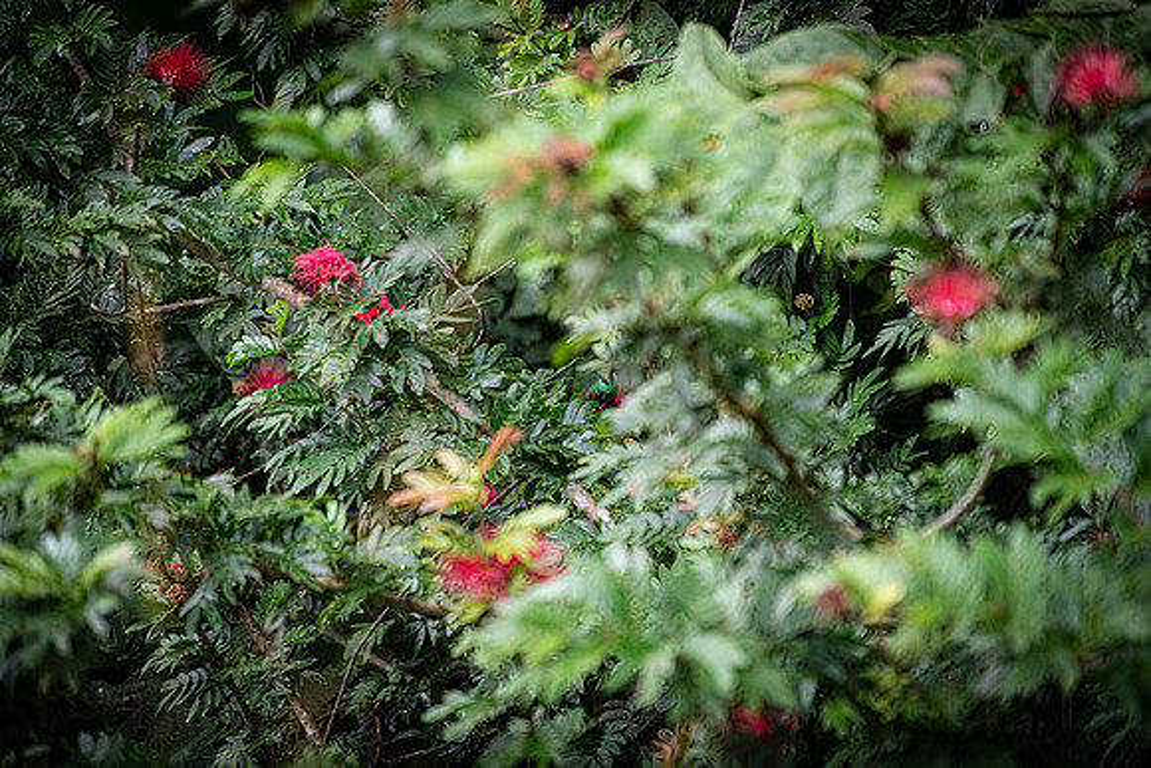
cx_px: 576
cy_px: 384
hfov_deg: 6.9
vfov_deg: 4.6
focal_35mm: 300
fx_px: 9593
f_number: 6.3
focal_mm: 300
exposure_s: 1/320
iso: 1600
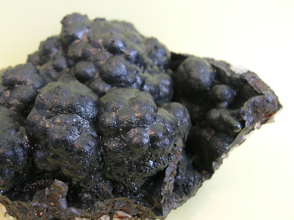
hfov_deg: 41.0
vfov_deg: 31.4
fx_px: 390
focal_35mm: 46
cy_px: 124
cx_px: 110
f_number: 2.7
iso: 58
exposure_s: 1/3.9
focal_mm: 6
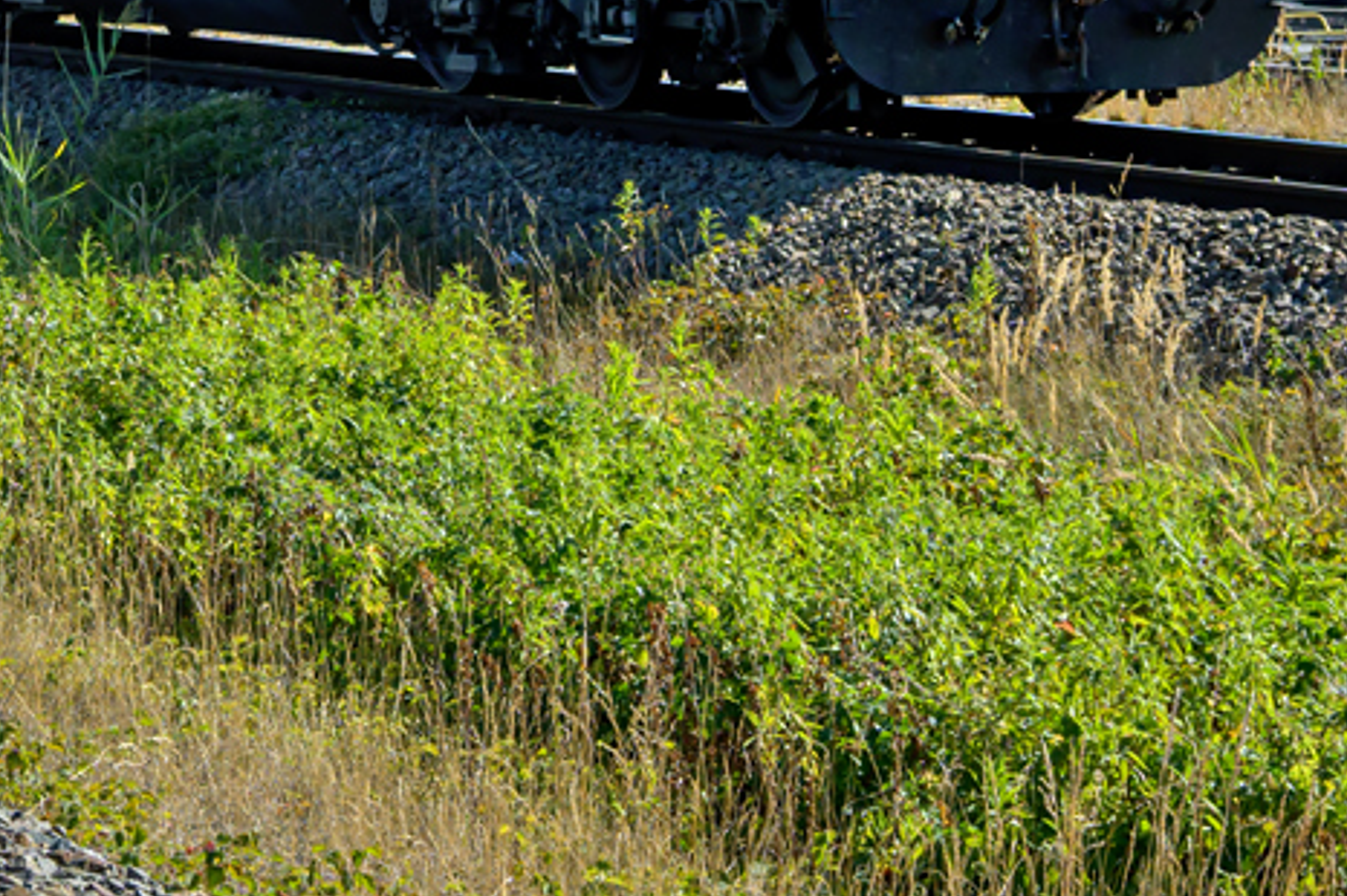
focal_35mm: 116
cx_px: 121
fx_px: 4337
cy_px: -113
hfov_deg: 17.4
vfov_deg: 11.6
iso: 200
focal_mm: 30
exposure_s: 1/750
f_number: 8
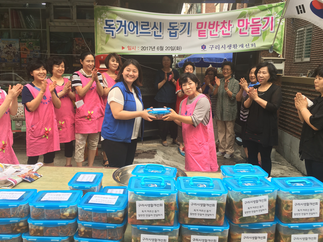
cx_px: 159
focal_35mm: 32
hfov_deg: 56.8
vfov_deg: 44.1
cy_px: 112
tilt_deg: -7.7
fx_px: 299
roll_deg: -0.8
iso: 25
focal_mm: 4.15
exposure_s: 1/60
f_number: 2.2
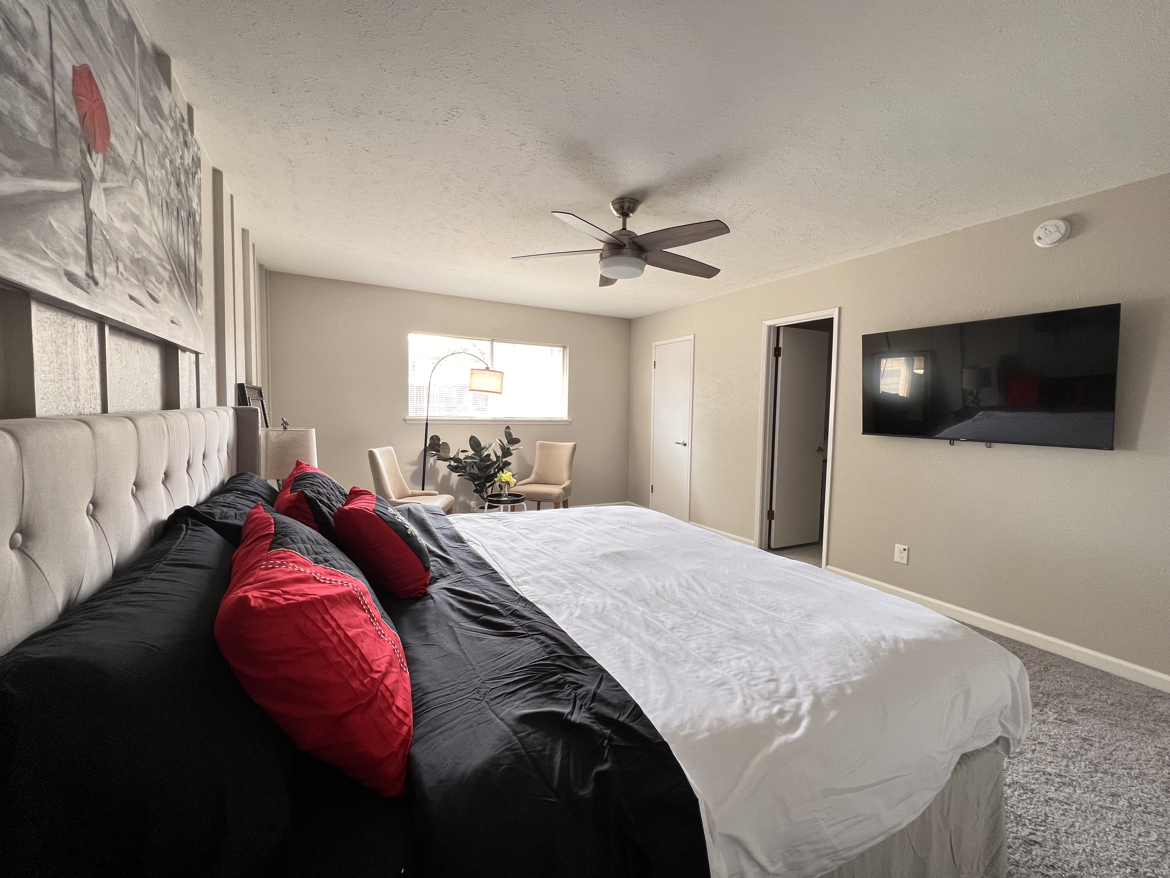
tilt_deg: -3.6
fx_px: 439
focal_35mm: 13
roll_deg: -1.3
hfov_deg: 106.2
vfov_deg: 89.9
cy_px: 439
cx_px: 585
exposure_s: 1/60
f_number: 1.8
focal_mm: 1.57
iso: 125
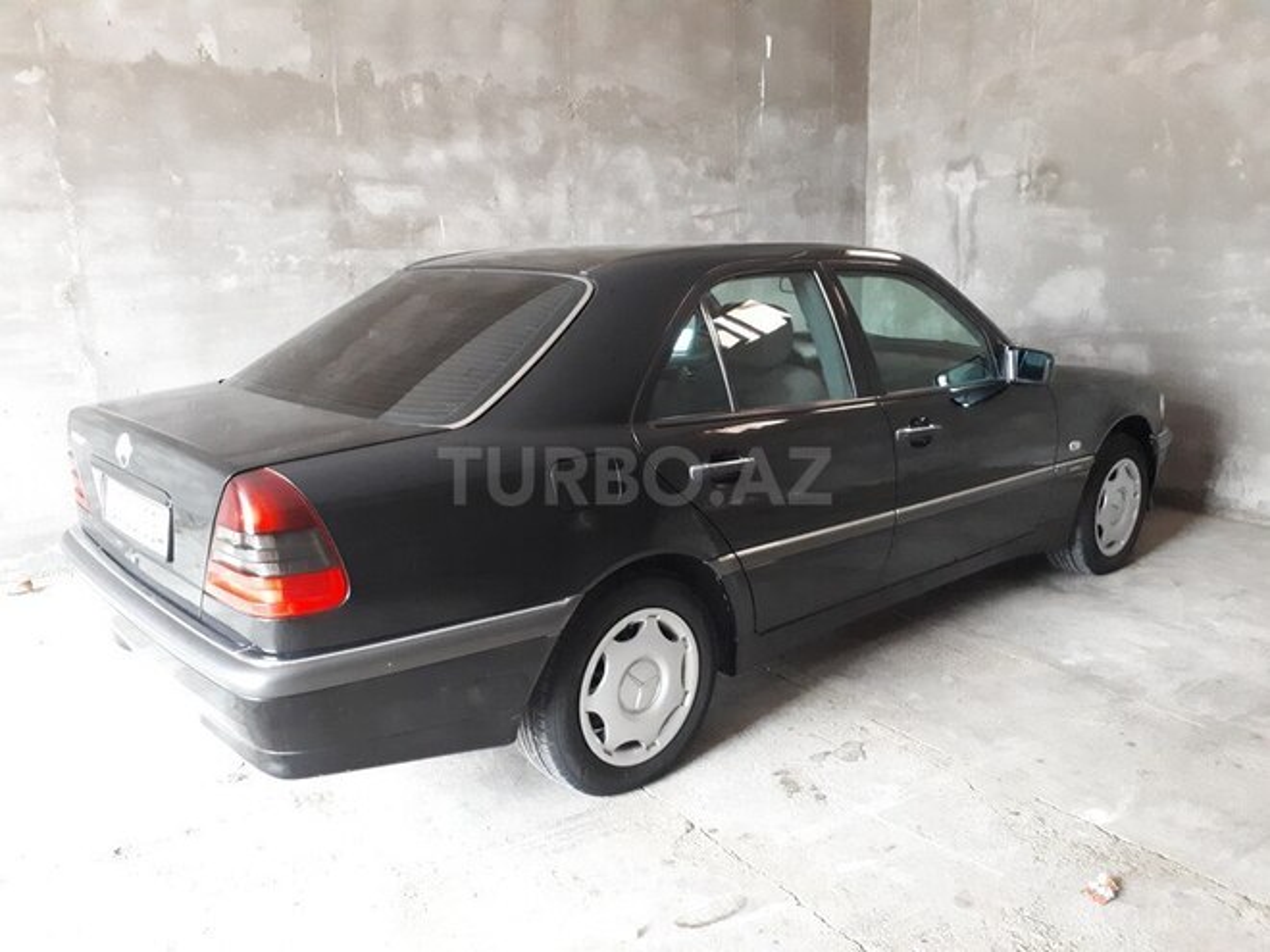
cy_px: 476
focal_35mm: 27
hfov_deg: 65.3
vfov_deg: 51.4
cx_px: 635
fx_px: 991
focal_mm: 3.6
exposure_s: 1/17
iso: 800
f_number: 1.9
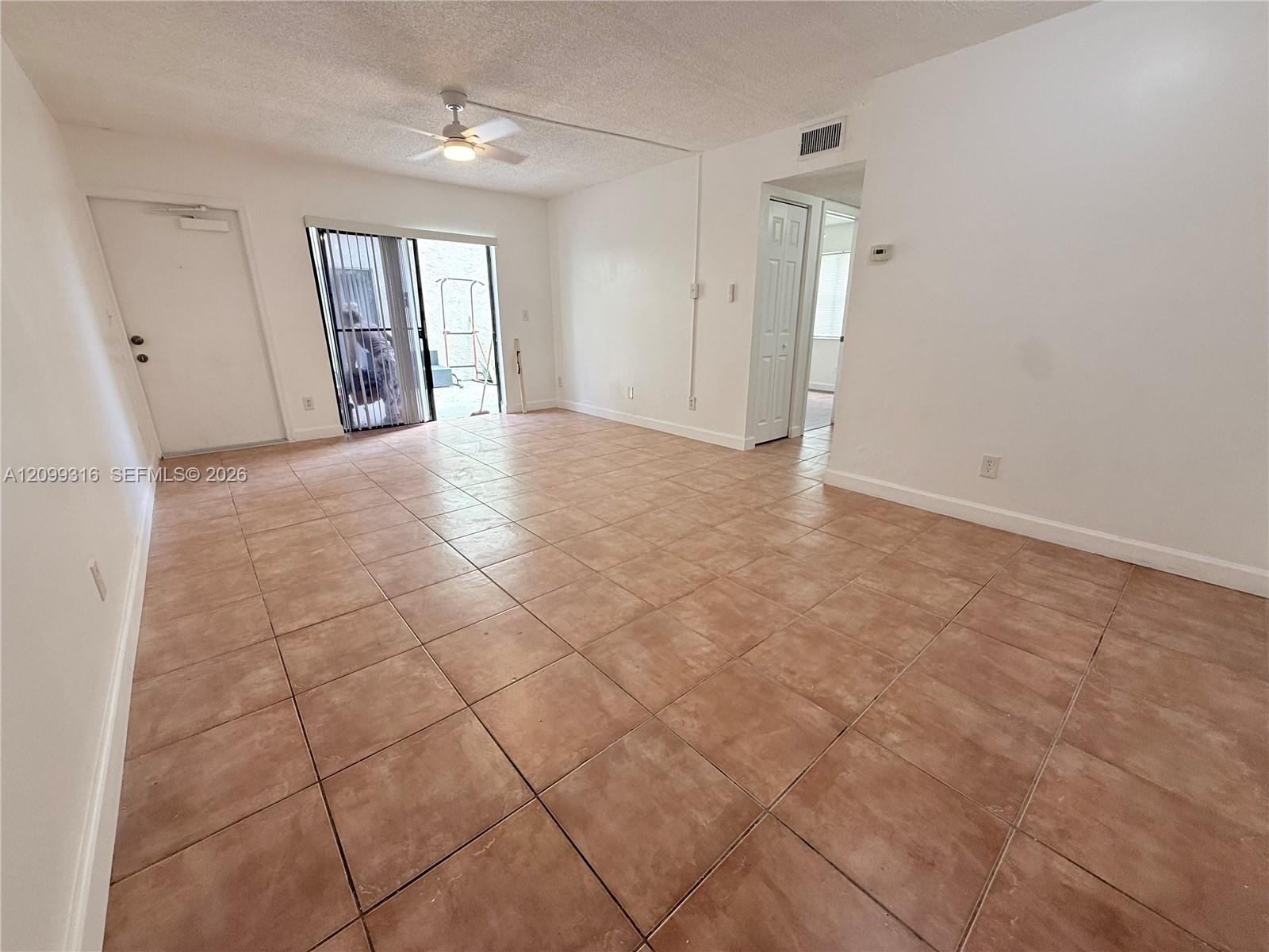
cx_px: 634
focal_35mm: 14
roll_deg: +0.3
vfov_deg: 85.7
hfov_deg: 102.1
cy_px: 476
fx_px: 513
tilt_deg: -17.4
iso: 100
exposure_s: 1/120
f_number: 2.2
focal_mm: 2.22
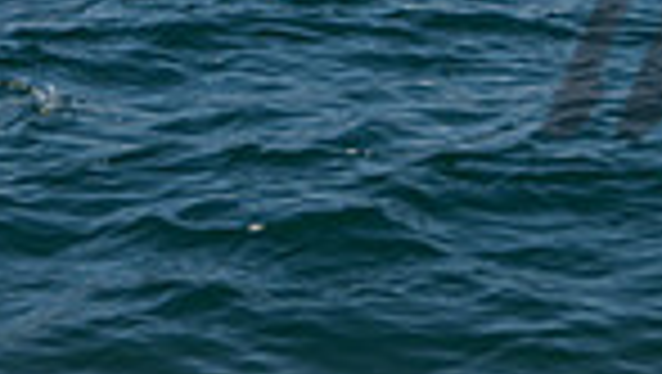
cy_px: -484
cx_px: 347
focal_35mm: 207
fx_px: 3637
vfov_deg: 5.7
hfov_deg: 10.4
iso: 250
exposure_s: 1/2000
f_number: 5.6
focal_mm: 50
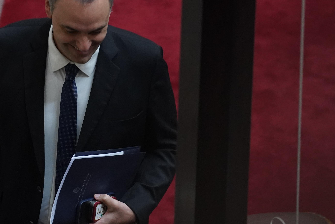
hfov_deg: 6.8
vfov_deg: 4.5
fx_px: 2838
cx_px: 99
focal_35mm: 305
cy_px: 99
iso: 5000
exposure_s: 1/400
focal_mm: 140
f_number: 4
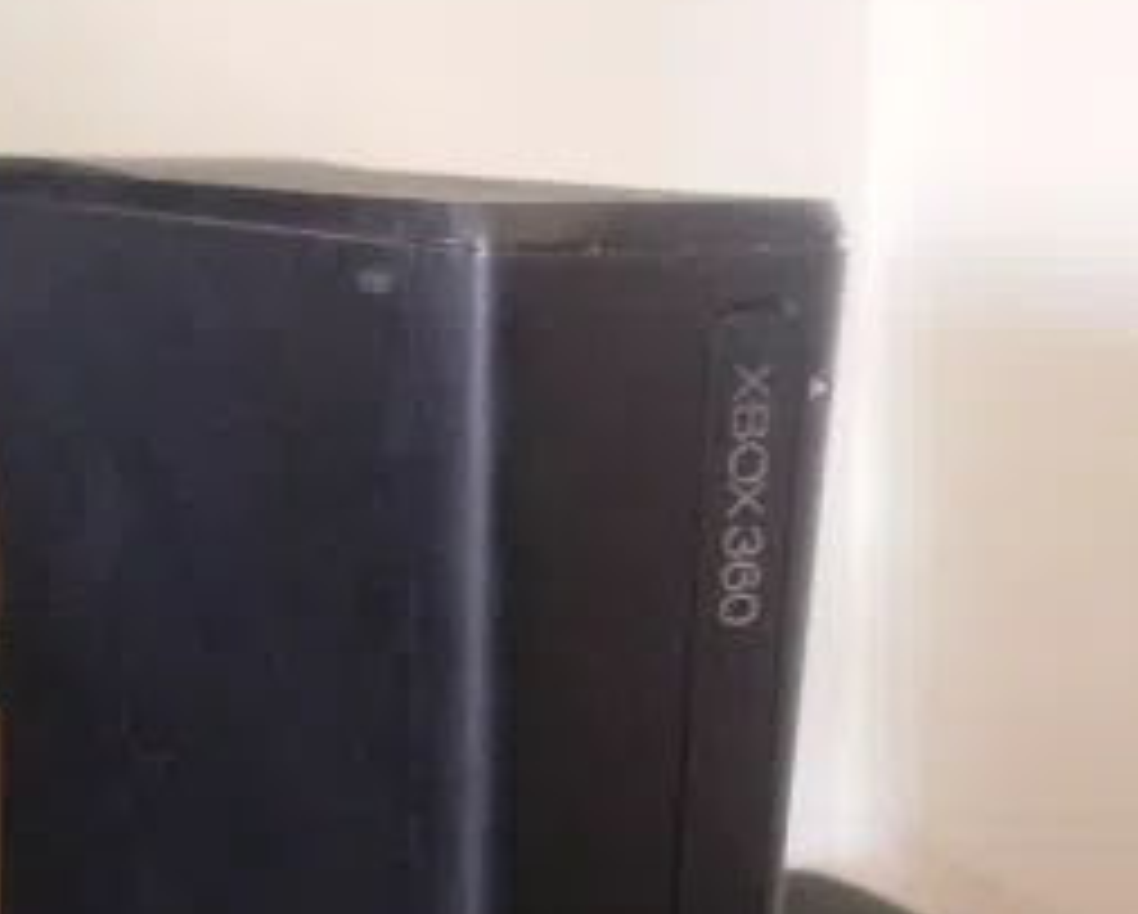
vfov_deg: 20.3
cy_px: 833
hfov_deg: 25.7
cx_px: 544
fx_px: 2495
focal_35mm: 74
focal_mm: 5.31
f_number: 1.7
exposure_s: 1/17
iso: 640
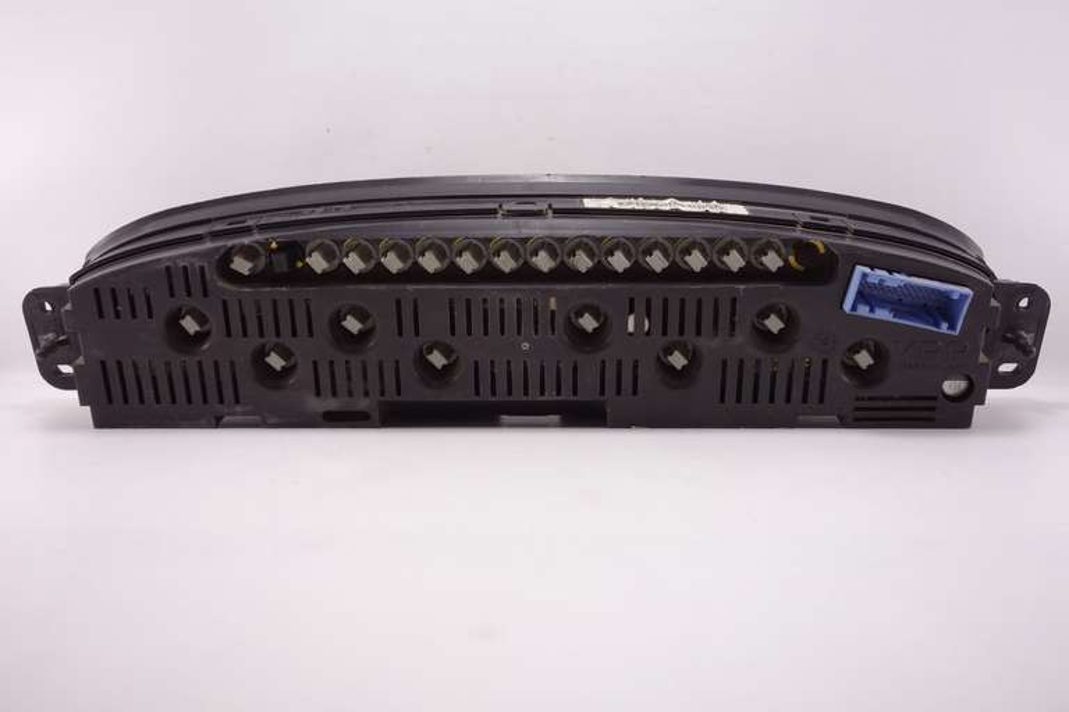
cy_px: 356
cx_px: 534
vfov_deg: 36.9
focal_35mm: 36
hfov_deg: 53.1
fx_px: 1069
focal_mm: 13.25
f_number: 2.8
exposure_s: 1/60
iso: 125
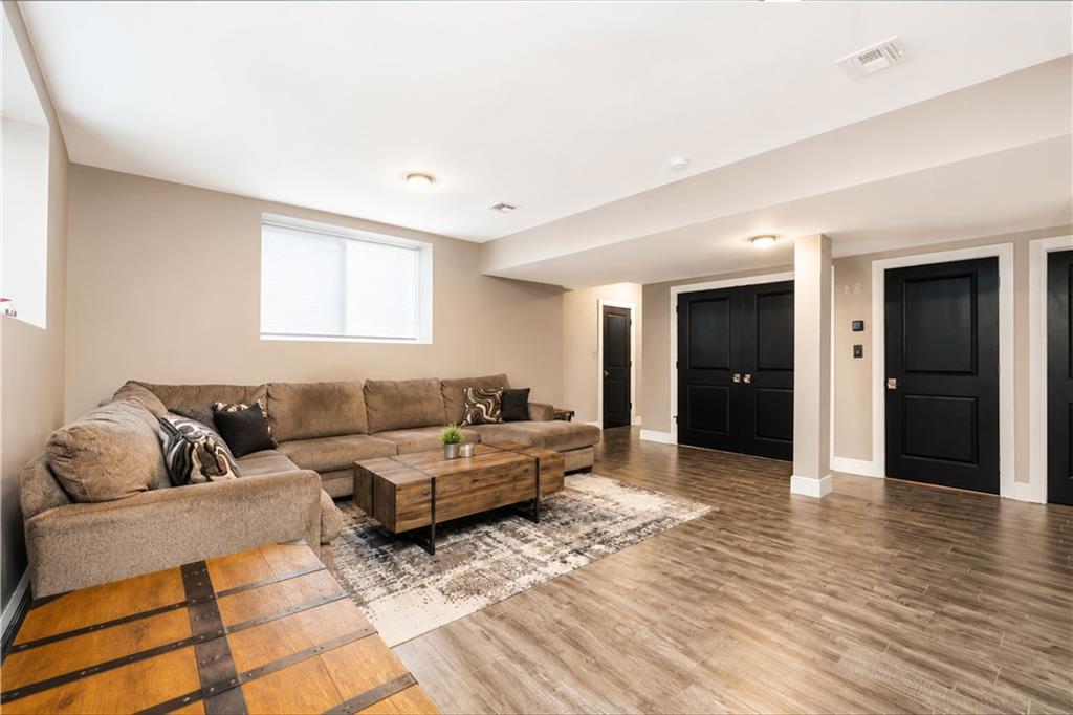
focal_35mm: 16
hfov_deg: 96.8
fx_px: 477
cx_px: 536
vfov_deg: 73.7
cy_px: 358
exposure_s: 1/8
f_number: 4
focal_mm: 16
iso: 64
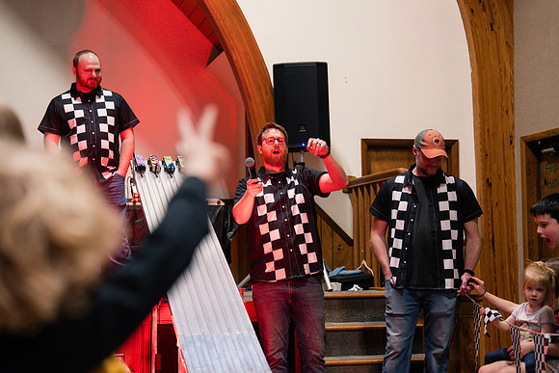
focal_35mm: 73
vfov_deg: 18.6
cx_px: 280
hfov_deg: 27.6
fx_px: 1138
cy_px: 186
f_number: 2.8
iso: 2500
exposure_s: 1/320
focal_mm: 70
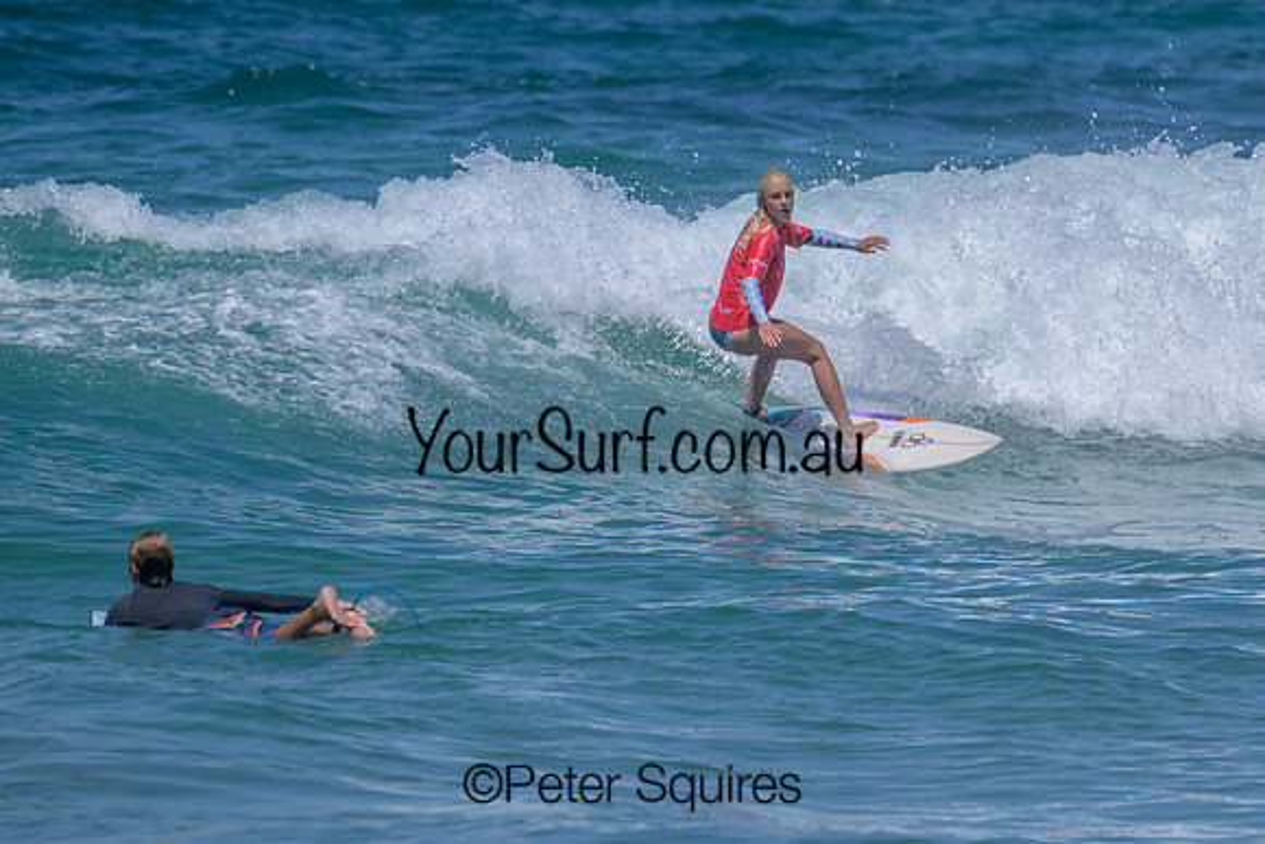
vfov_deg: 1.8
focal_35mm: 760
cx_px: 788
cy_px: 374
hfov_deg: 2.7
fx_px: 26706
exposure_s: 1/2000
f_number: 11
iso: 500
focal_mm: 610
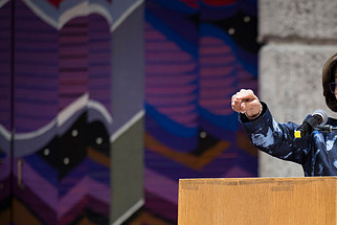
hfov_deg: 9.9
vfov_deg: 6.6
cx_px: 292
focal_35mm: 207
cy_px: 189
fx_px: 1939
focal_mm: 115
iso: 800
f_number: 2.8
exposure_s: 1/60
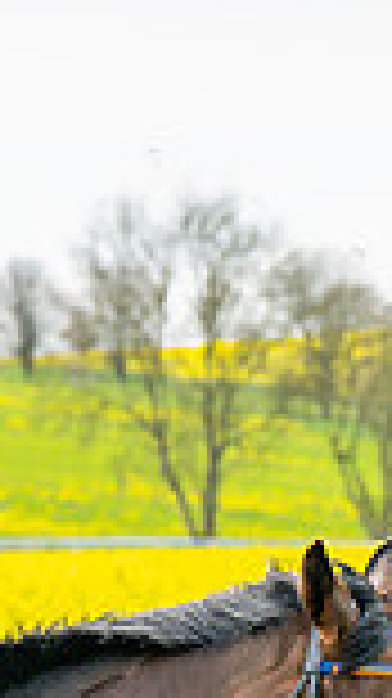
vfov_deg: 5.3
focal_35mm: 405
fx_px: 7496
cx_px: -782
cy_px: 882
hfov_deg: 2.9
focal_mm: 70
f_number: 4
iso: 200
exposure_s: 1/1250
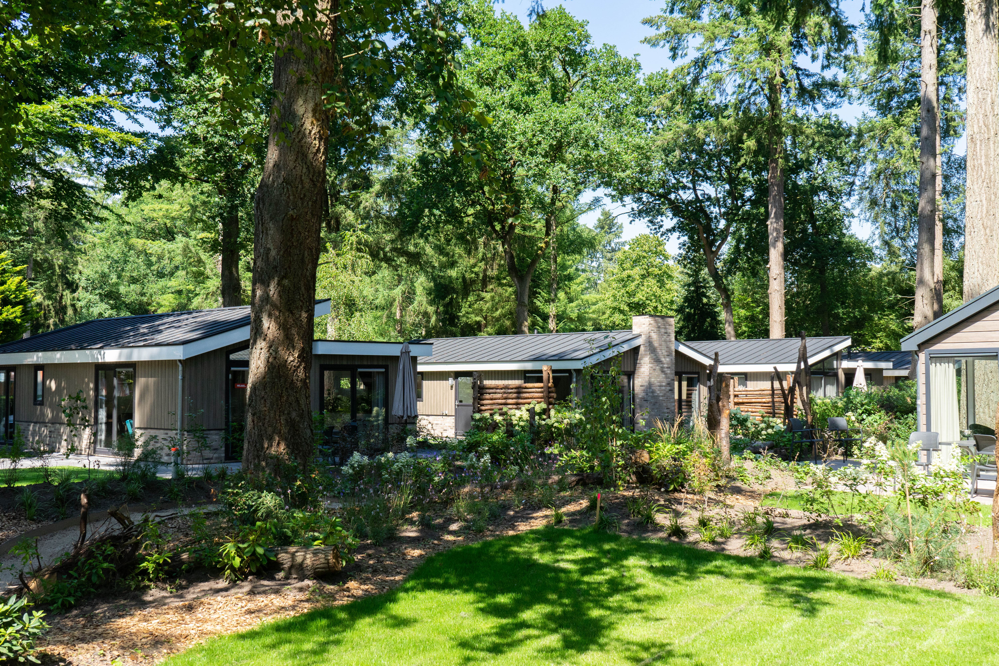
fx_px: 1082
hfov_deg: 49.6
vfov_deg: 34.2
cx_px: 500
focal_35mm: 39
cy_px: 333
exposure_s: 1/320
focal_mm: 39
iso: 640
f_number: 10
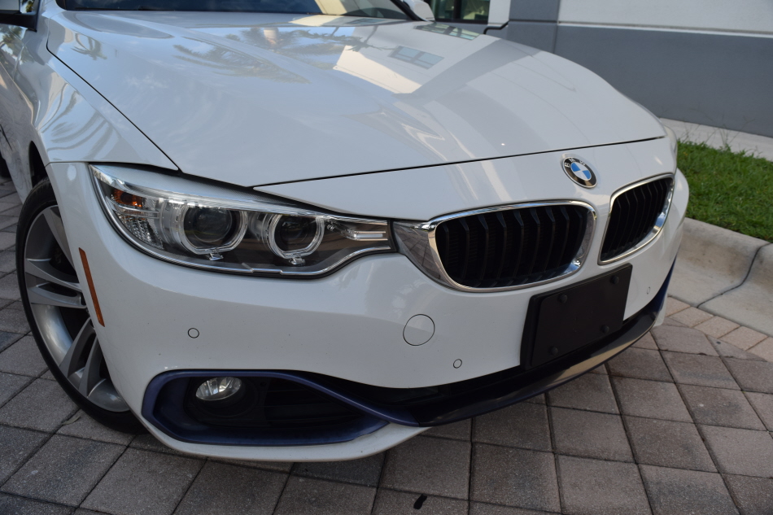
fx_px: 580
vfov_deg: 47.9
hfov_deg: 67.4
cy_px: 258
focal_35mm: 27
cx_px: 386
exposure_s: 1/250
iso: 250
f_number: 8
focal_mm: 18
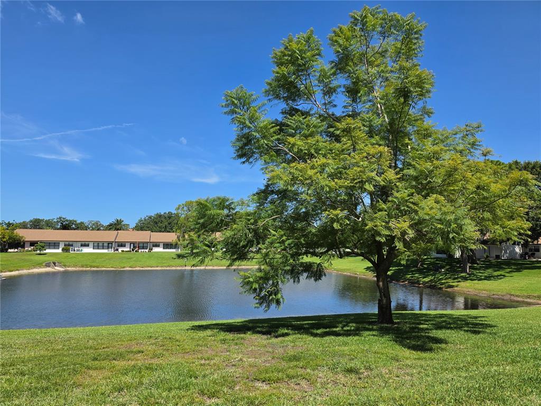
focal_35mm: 23
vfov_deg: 58.9
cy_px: 203
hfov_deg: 73.9
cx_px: 270
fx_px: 359
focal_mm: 6.5
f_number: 1.4
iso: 64
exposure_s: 1/7329
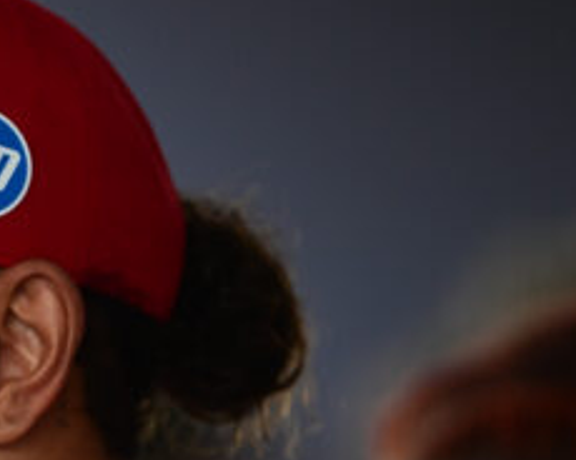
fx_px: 20866
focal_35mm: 1224
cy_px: 512
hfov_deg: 1.6
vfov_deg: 1.3
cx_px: -113
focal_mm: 400
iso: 640
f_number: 2.8
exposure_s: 1/400
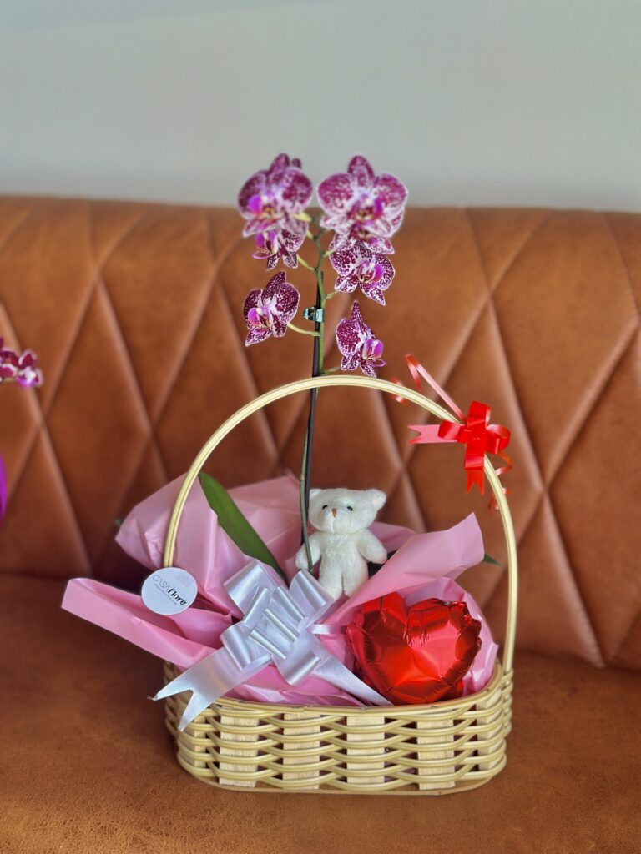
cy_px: 427
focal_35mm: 48
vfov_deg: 39.7
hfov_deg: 30.3
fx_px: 1185
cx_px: 320
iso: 80
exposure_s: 1/568
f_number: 1.78
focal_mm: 6.86
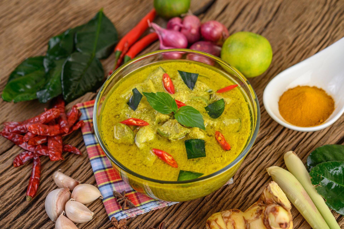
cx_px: 172
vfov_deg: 22.6
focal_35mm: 60
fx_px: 573
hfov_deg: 33.4
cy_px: 114
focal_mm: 60
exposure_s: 1/125
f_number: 5.6
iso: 100
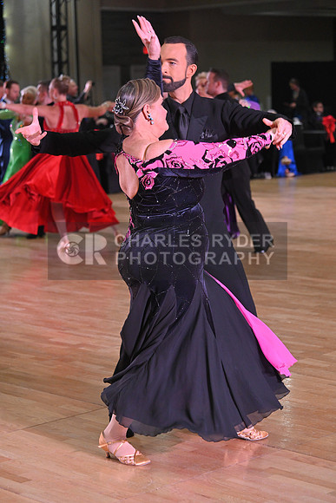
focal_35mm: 92
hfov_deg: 14.9
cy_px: 252
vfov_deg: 22.1
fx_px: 1287
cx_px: 168
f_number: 5
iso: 2500
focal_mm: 92
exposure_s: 1/320
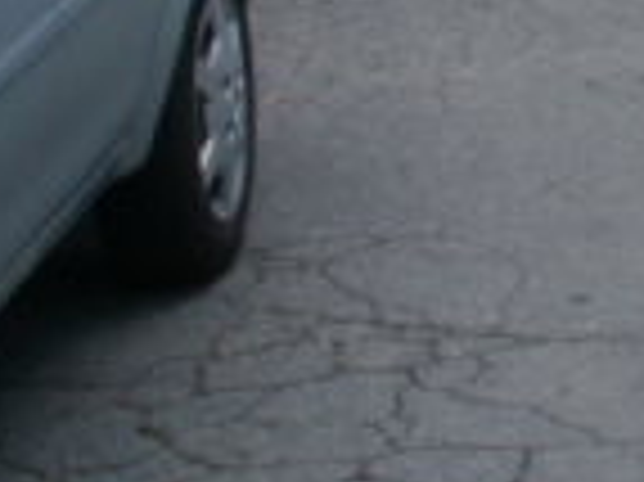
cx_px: 1270
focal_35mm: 161
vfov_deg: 8.8
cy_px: -365
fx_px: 2993
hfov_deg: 11.2
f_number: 5.6
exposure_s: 1/250
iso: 100
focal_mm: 6.3
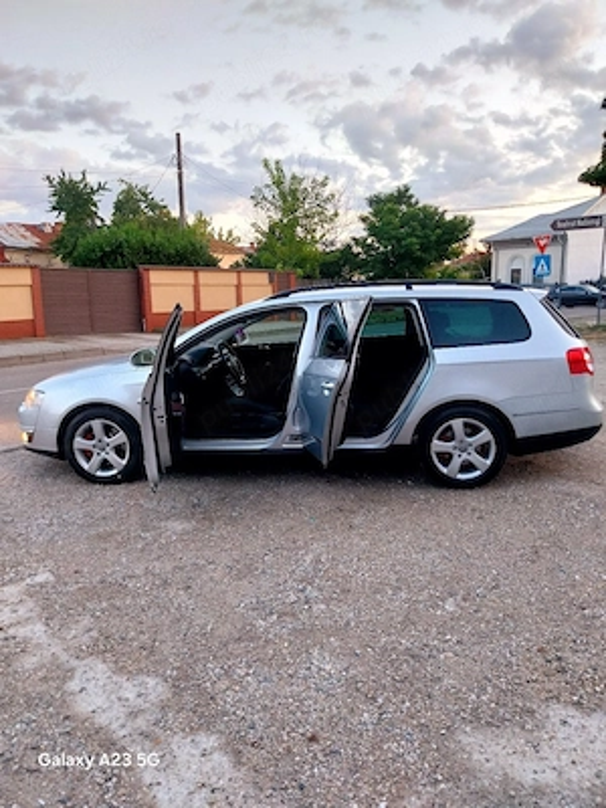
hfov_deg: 53.1
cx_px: 303
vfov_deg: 67.3
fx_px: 607
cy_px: 404
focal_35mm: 26
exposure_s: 1/60.2
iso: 125
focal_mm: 4
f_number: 1.8
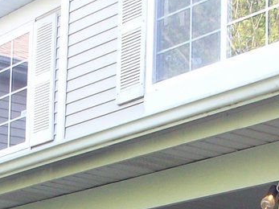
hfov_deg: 14.0
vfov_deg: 10.1
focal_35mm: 141
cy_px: 334
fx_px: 1136
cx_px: 153
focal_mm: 5.7
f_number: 2.8
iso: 80
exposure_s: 1/60.5
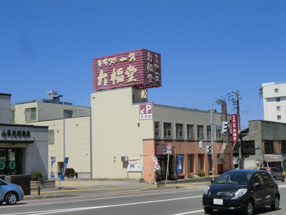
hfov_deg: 35.5
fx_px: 446
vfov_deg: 27.0
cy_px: 108
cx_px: 143
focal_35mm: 54
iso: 50
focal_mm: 9.8
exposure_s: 1/800
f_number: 4.5
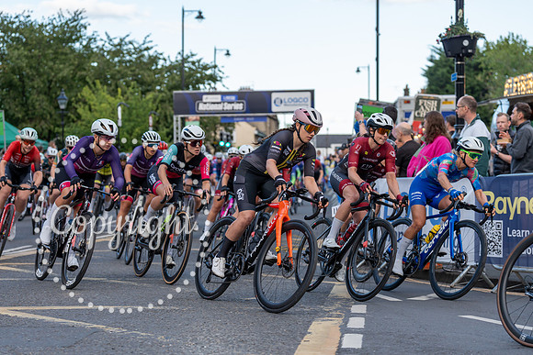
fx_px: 1037
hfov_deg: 28.8
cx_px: 266
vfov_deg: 19.5
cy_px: 178
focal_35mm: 70
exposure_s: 1/1000
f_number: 3.2
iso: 400
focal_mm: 70
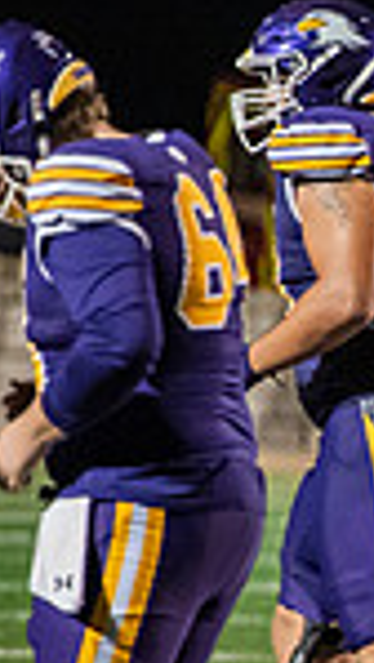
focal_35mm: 798
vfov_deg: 2.7
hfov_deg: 1.5
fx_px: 14045
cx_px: 1282
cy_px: 483
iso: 5000
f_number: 3.2
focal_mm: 195
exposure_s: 1/400
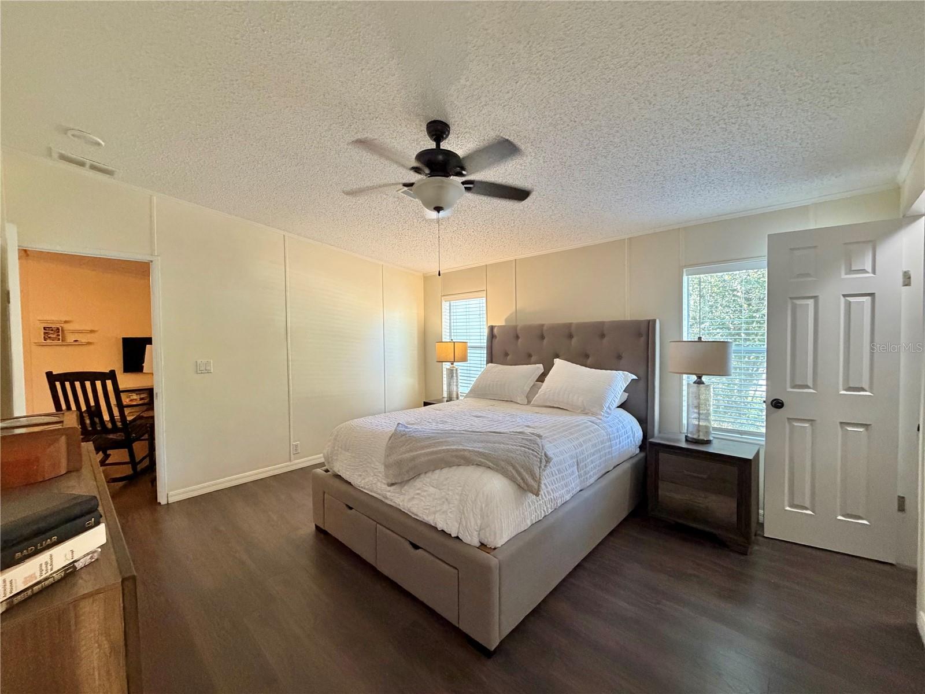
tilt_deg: -2.7
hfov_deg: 102.1
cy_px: 347
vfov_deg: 85.7
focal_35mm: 14
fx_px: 374
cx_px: 462
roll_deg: +1.3
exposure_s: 1/60
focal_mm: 2.22
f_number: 2.2
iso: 400
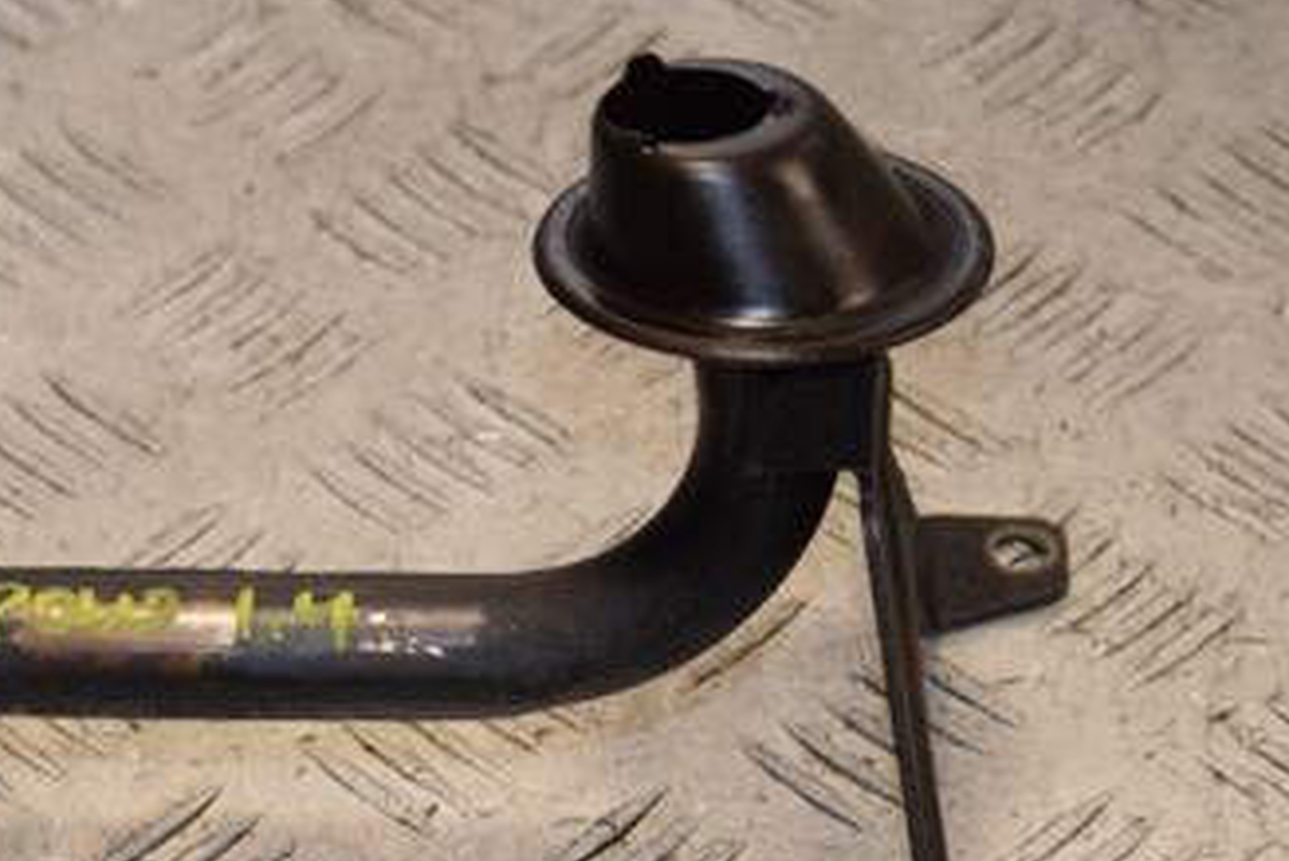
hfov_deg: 11.3
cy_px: 660
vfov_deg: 7.6
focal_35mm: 181
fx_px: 6483
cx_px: 307
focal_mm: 66
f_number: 7.1
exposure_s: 1/200
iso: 800
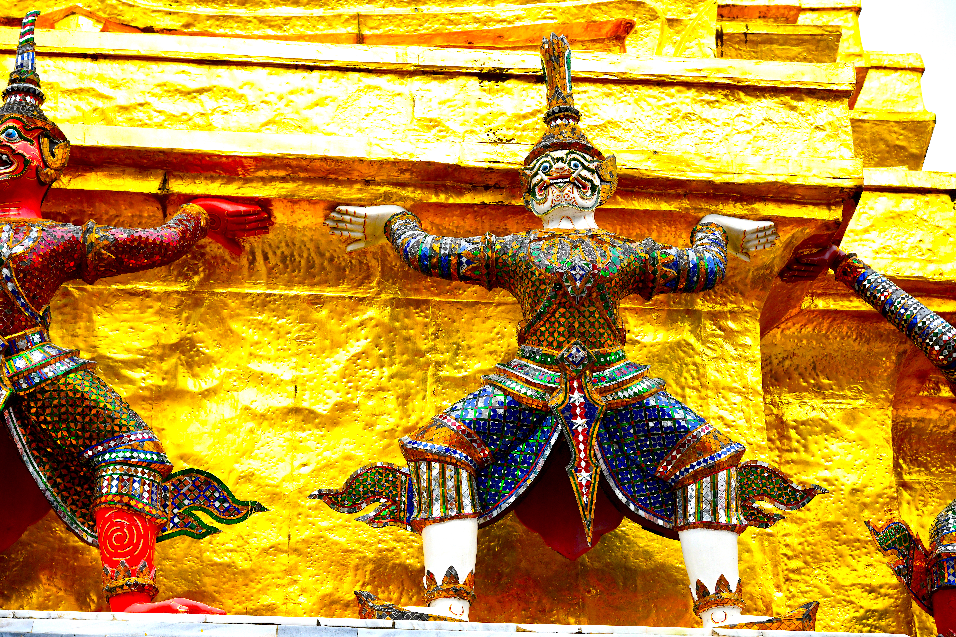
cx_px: 478
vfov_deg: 19.5
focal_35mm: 70
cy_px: 318
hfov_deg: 28.8
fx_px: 1859
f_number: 8
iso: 1000
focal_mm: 70
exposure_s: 1/1250
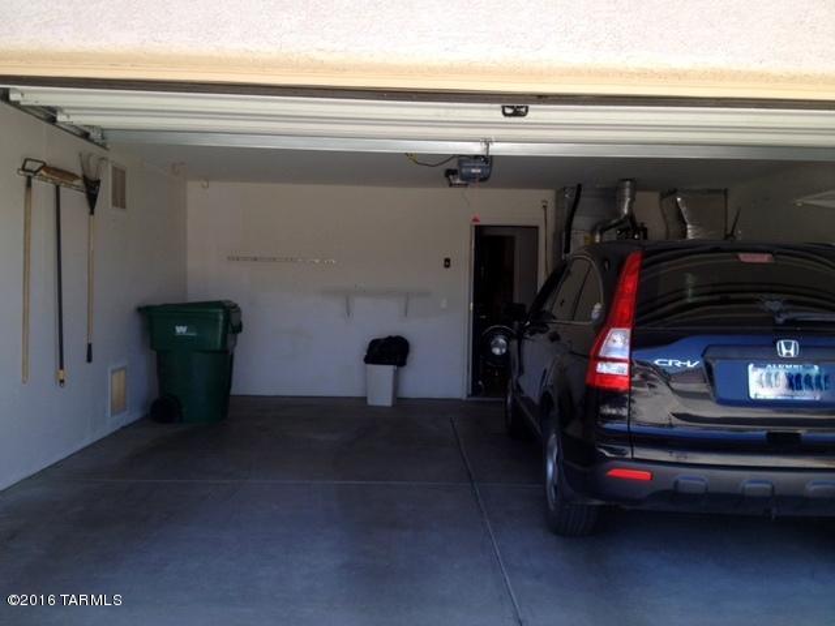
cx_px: 418
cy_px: 313
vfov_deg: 40.7
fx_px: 844
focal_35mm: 35
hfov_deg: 52.6
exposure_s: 1/211
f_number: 2.4
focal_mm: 4.28
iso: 50
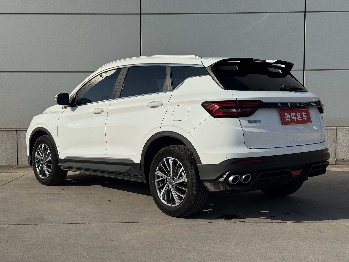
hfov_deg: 39.7
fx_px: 484
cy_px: 131
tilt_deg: -3.5
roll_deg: +0.8
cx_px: 174
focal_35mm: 48
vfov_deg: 30.3
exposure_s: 1/15385
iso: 80
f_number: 1.78
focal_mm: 6.76
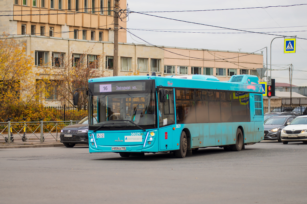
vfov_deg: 14.4
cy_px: 102
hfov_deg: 21.5
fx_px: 810
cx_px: 154
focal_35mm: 95
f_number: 5
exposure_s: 1/400
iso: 320
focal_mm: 95
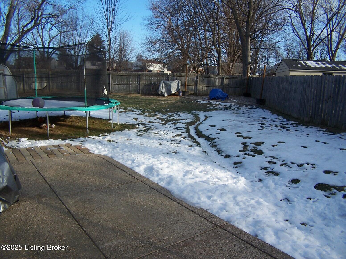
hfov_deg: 49.0
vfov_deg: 37.7
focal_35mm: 38
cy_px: 130
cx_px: 173
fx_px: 380
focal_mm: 6.3
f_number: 2.8
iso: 80
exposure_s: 1/750
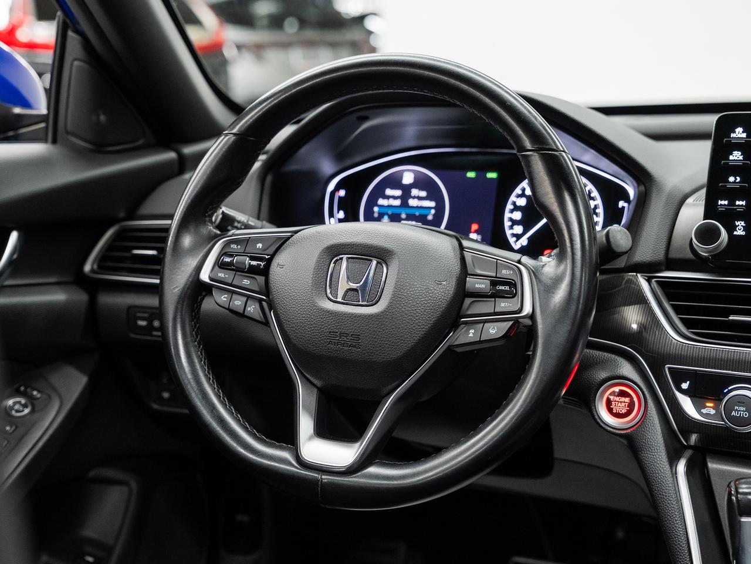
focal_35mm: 57
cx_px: 318
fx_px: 1234
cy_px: 274
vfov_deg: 25.7
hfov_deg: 33.8
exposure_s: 1/30
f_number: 4
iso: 1000
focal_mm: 49.9
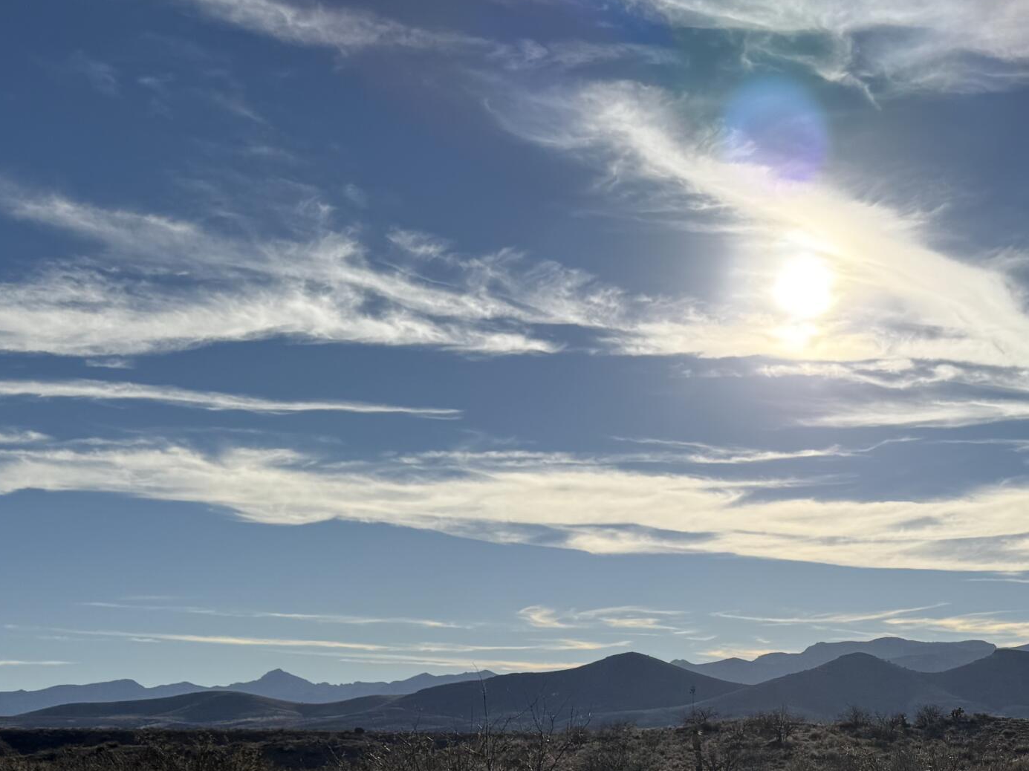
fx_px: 1545
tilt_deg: -2.7
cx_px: 883
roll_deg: +0.3
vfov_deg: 26.2
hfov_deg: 35.1
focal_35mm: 52
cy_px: 817
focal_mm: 6.76
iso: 80
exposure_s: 1/14286
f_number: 1.78
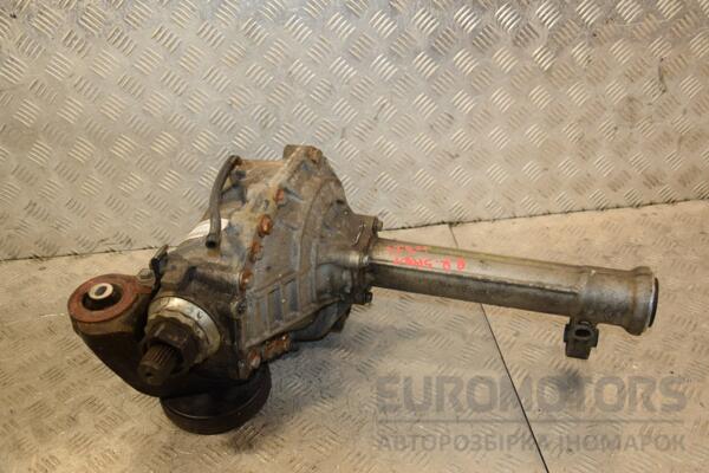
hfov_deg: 53.1
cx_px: 354
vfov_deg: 36.9
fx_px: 709
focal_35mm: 36
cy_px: 236
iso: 800
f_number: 5
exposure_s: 1/200
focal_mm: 24
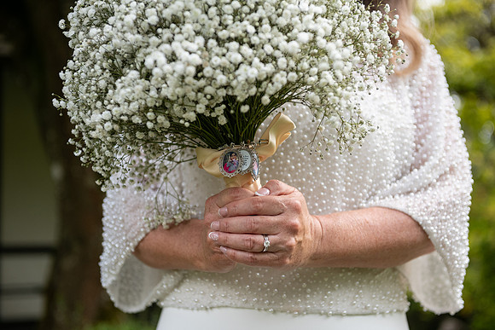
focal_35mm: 60
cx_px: 248
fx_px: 825
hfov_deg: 33.4
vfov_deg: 22.6
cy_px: 165
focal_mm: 60
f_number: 3.5
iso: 400
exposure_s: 1/1600
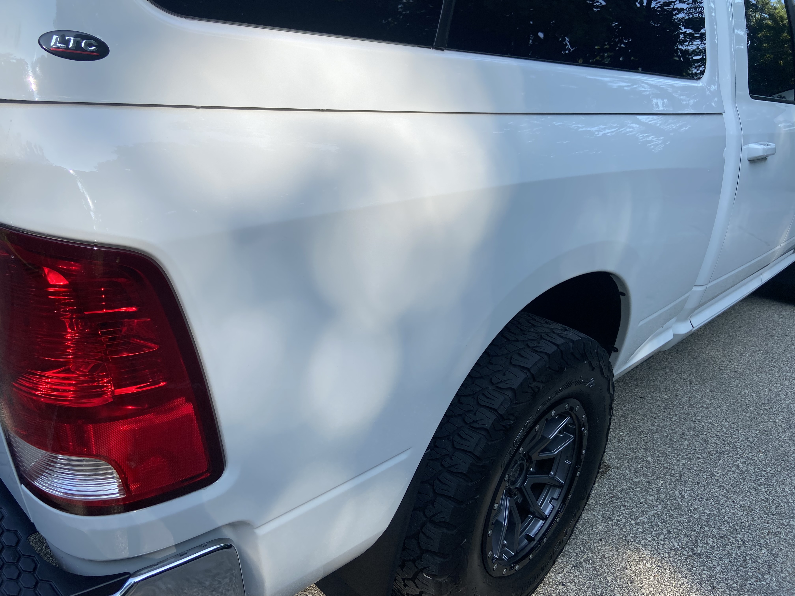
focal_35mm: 26
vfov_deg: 53.1
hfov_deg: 67.3
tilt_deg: -21.9
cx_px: 398
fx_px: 597
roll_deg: -3.7
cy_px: 298
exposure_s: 1/1377
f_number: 1.8
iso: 32
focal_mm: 4.25
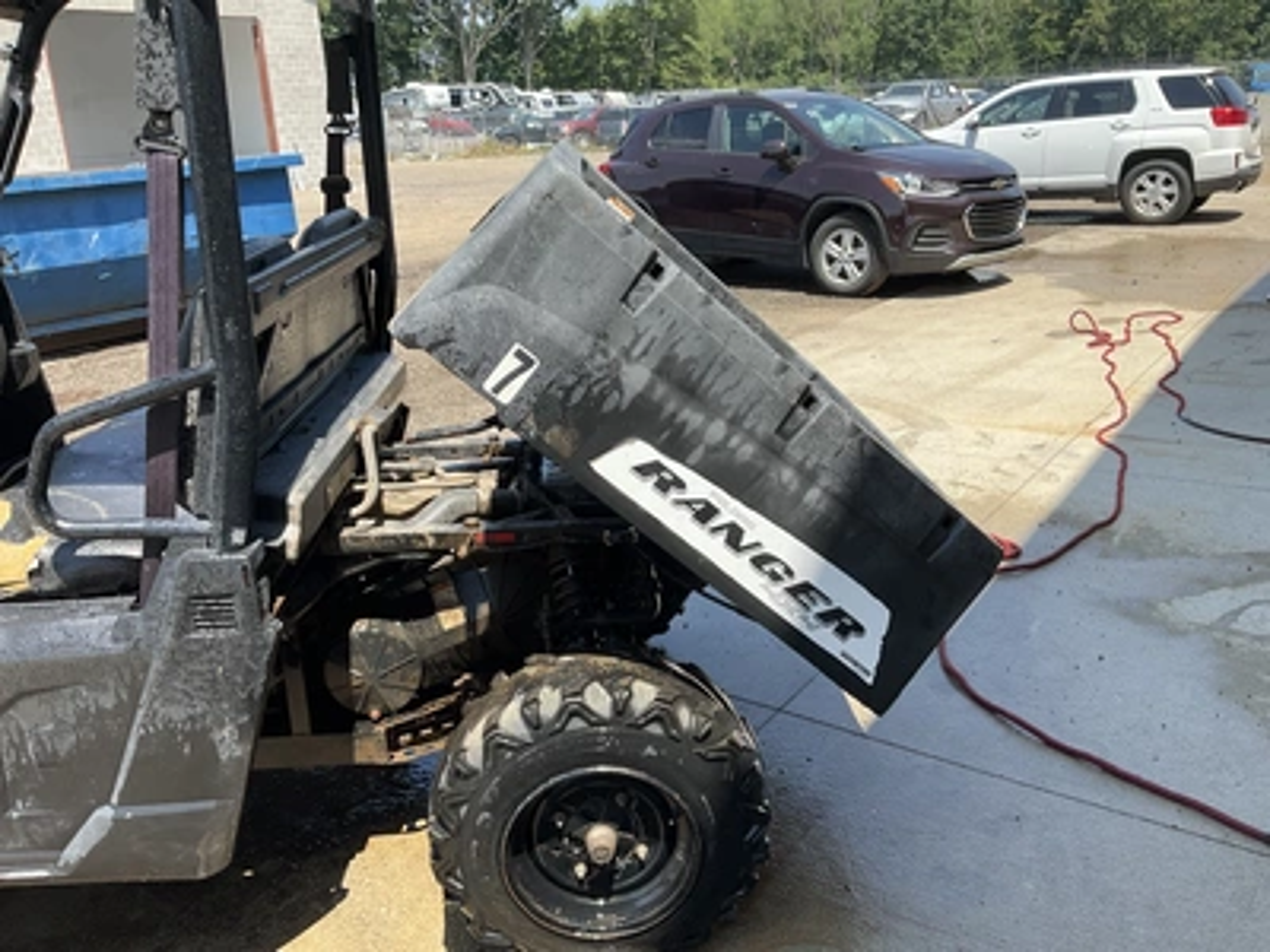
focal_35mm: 29
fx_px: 1064
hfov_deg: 61.7
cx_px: 635
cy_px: 476
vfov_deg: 48.2
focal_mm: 3
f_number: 1.8
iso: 25
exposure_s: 1/719
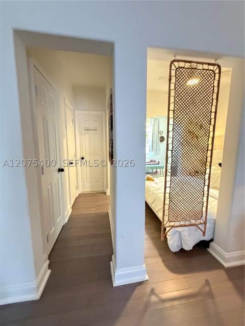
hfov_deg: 85.7
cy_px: 163
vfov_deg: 102.1
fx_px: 132
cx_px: 122
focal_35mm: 14
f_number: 2.2
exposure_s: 1/60
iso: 1250
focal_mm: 2.22
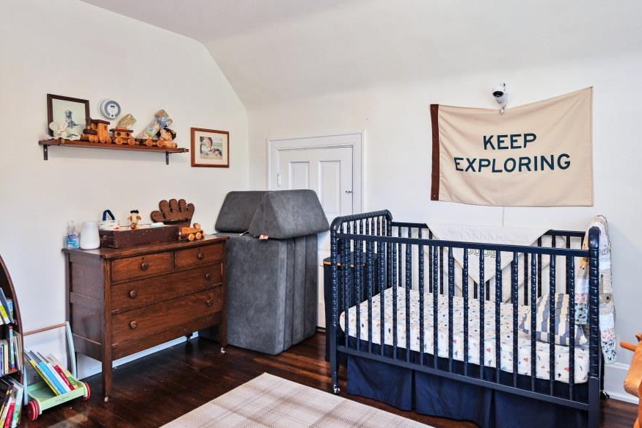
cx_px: 349
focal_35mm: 24
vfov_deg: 52.9
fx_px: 428
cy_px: 184
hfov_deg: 73.6
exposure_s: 1/60
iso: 320
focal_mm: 14
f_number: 4
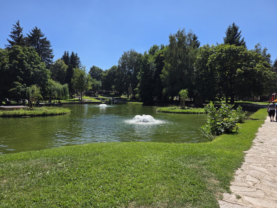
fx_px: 184
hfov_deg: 73.9
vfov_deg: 58.9
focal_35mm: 23
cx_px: 138
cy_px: 104
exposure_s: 1/5778
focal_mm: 6.25
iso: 80
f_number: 1.7
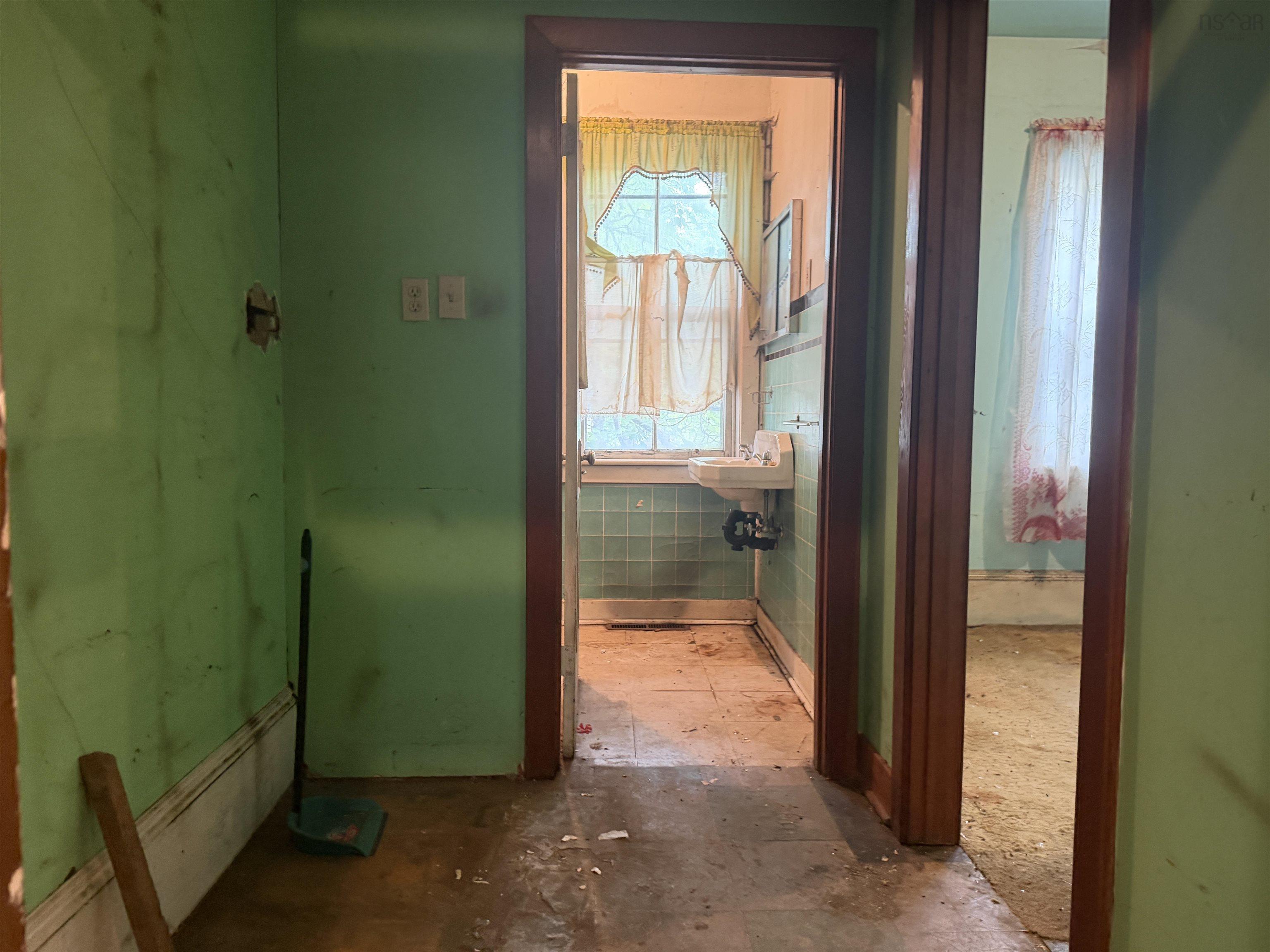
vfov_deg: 56.8
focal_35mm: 24
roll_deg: -0.7
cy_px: 476
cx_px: 635
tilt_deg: -2.7
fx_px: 881
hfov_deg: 71.6
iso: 500
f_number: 1.78
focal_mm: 6.76
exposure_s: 1/60
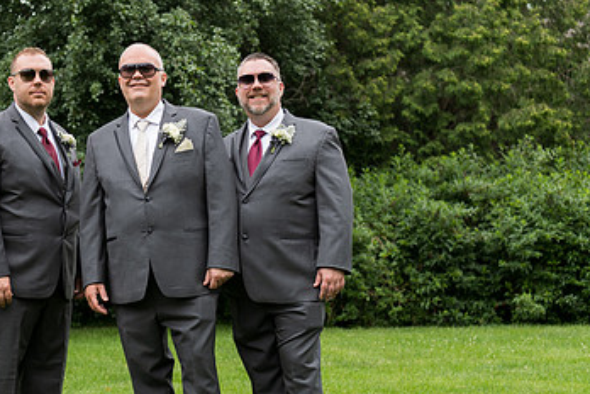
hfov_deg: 26.6
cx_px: 144
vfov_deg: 18.2
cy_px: 220
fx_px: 1229
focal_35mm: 75
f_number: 2.8
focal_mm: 45
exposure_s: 1/500
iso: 110
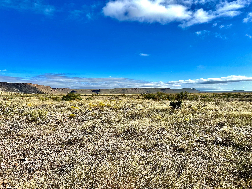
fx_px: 175
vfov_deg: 56.8
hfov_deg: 71.6
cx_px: 126
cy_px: 94
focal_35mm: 24
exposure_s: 1/5848
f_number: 1.78
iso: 80
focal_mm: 6.86
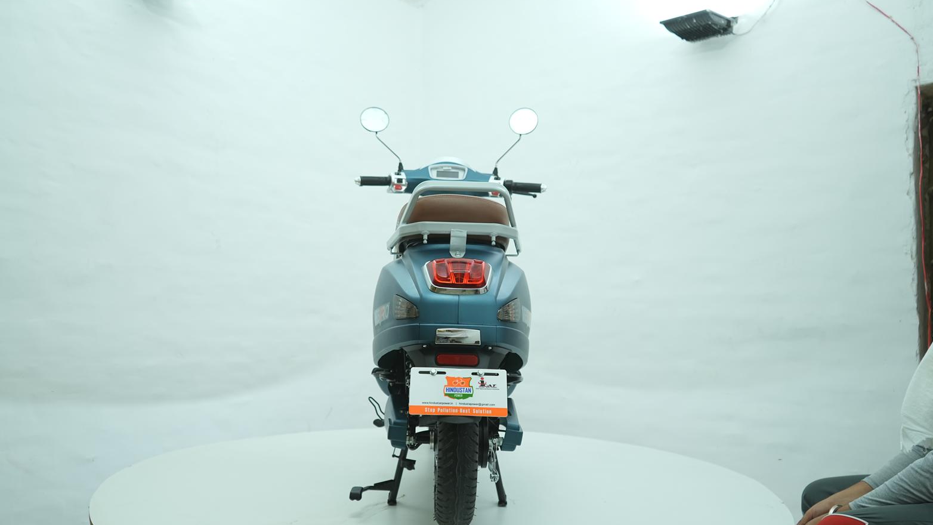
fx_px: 742
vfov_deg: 38.9
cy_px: 276
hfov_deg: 64.3
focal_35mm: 30
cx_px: 458
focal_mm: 28
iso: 640
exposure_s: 1/100
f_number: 3.5
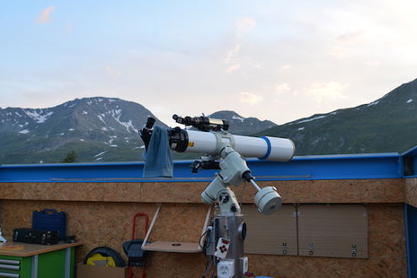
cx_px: 222
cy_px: 135
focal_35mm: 31
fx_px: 359
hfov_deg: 60.2
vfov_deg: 42.4
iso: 1000
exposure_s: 1/125
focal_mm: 24
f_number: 5.6
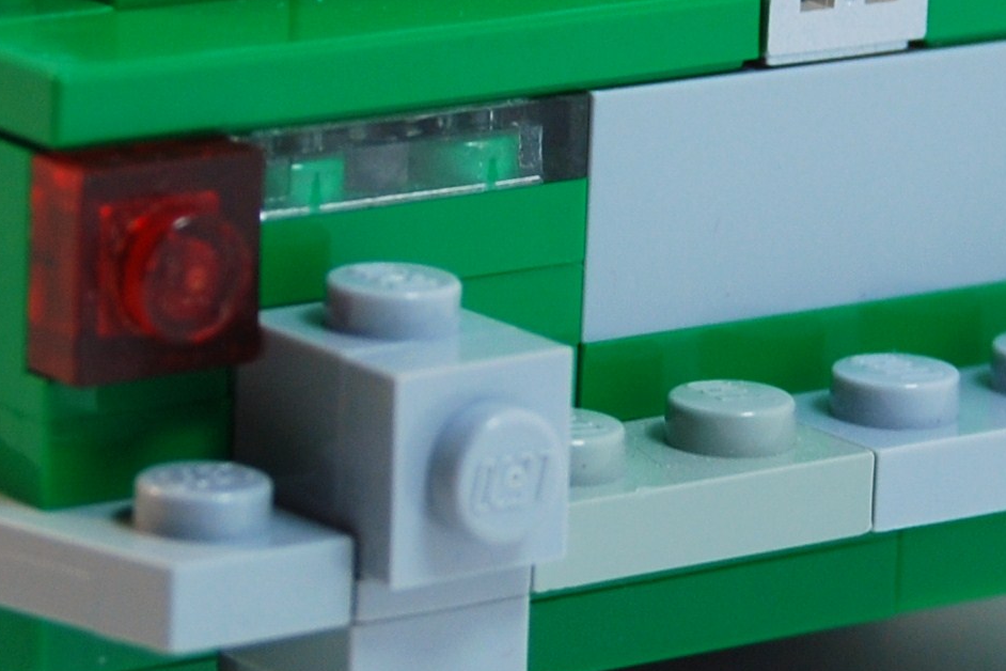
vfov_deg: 4.8
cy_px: 186
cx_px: 651
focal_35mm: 284
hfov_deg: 7.3
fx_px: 7936
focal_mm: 46
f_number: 5.6
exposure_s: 1/125
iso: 200
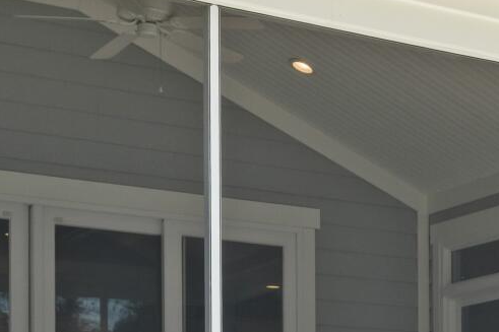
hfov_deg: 17.3
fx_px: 1524
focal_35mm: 110
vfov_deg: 11.8
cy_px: 534
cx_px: 677
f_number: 9
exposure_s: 1/80
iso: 100
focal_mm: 18
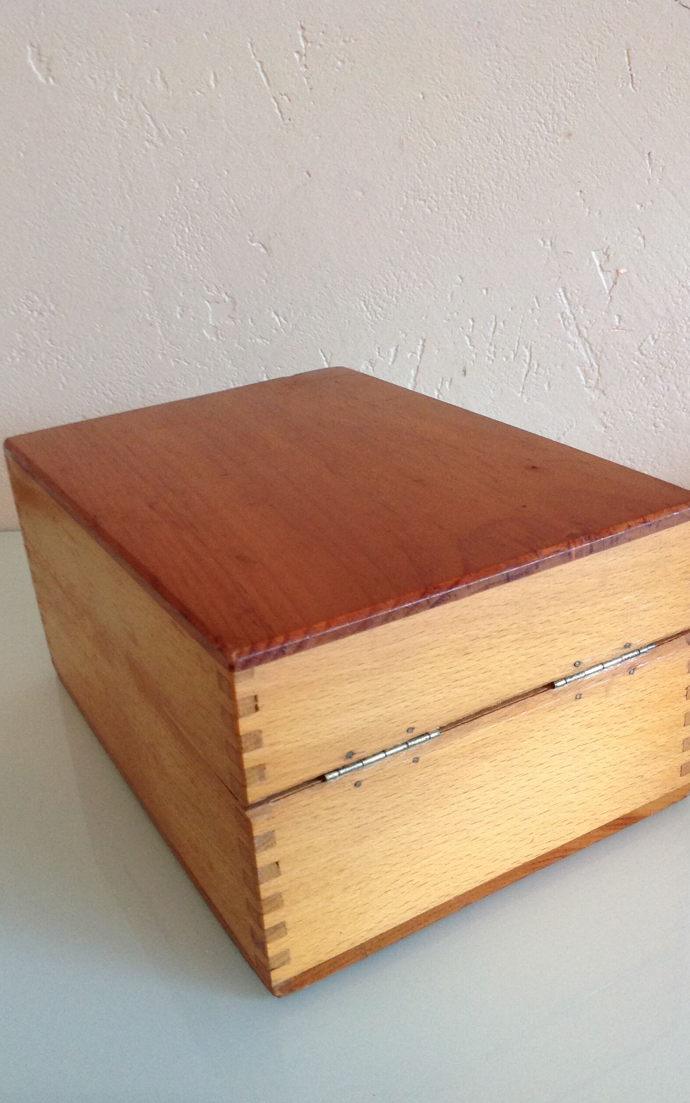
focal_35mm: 38
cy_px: 564
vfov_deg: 51.5
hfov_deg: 33.6
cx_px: 364
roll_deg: +5.8
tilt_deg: -23.4
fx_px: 1144
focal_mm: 4.28
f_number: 2.4
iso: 200
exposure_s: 1/17
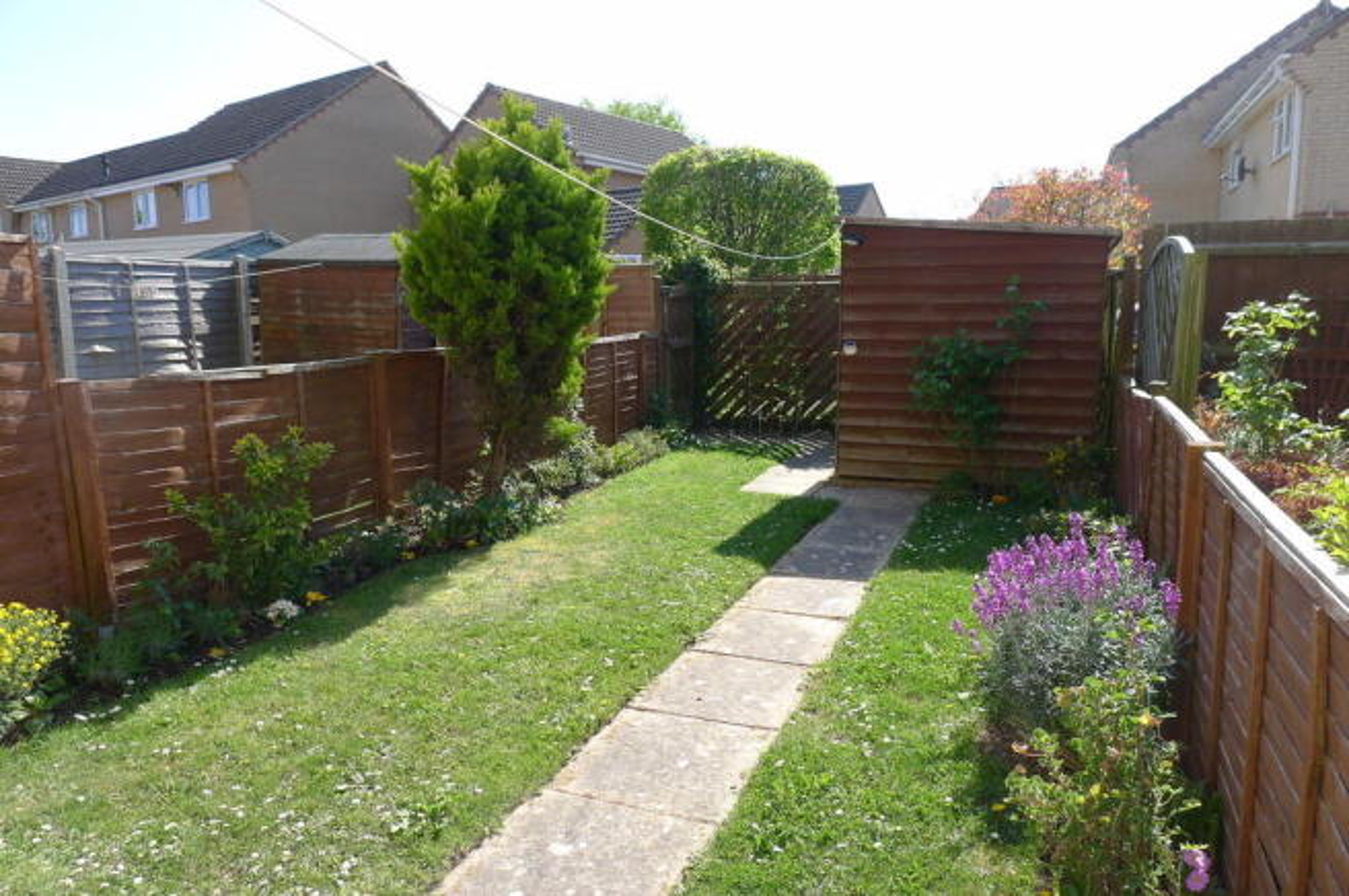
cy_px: 448
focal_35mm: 24
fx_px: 898
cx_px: 674
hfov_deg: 73.8
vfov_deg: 53.0
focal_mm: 5.1
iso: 80
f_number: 2.8
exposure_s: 1/500
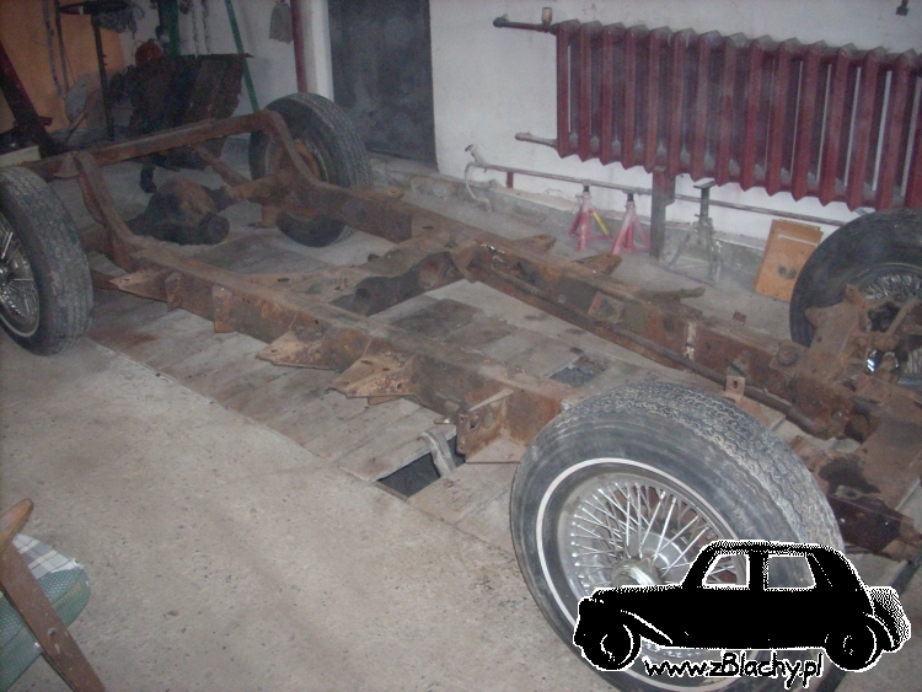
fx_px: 986
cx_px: 461
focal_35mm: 37
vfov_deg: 38.7
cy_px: 346
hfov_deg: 50.1
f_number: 2.8
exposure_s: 1/60
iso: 400
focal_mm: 6.2
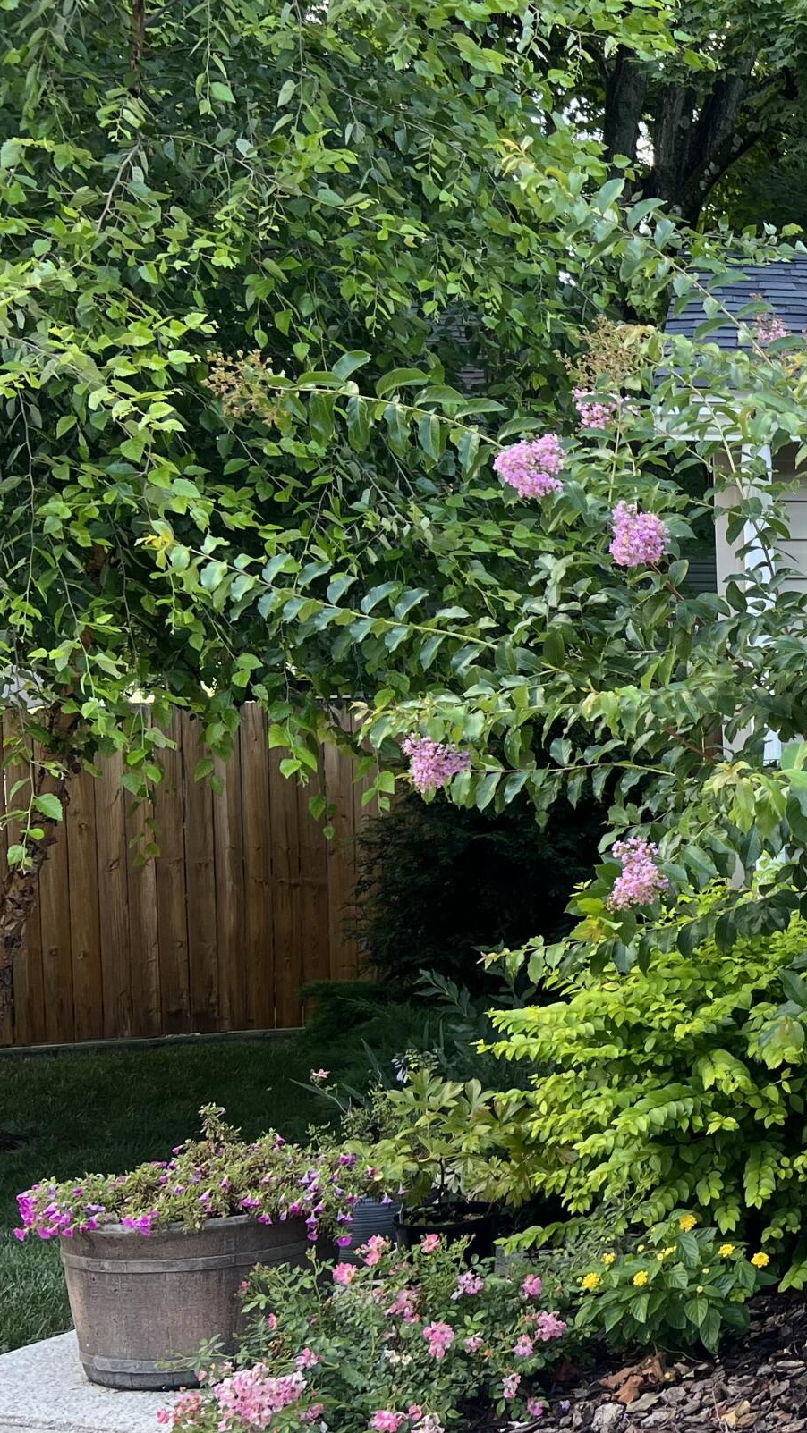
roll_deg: +0.1
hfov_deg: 19.2
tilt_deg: -3.4
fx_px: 2016
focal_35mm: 53
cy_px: 753
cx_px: 1282
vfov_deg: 39.2
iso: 32
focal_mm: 5.7
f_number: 1.5
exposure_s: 1/123
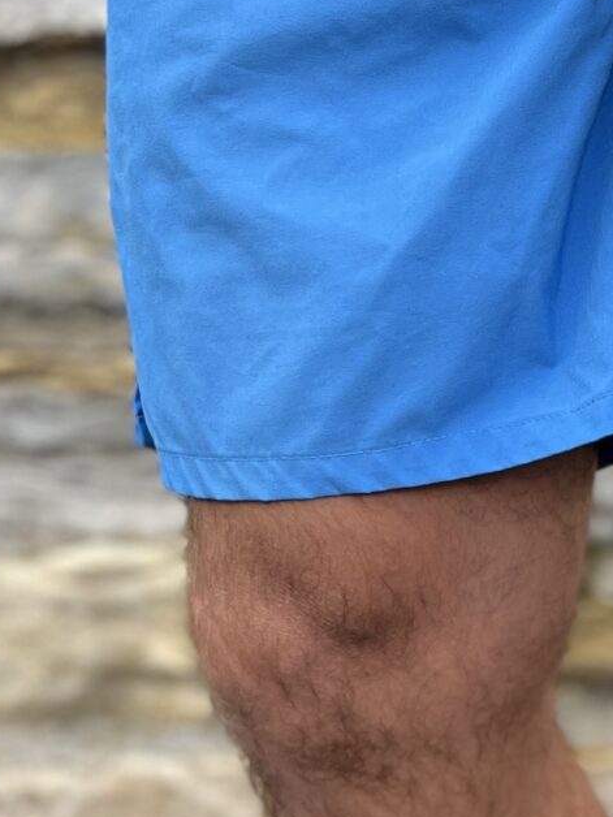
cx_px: 1071
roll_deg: -1.5
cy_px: 917
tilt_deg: -12.2
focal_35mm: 106
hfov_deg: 12.8
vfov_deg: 17.8
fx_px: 2503
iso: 40
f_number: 1.6
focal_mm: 5.1
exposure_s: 1/188
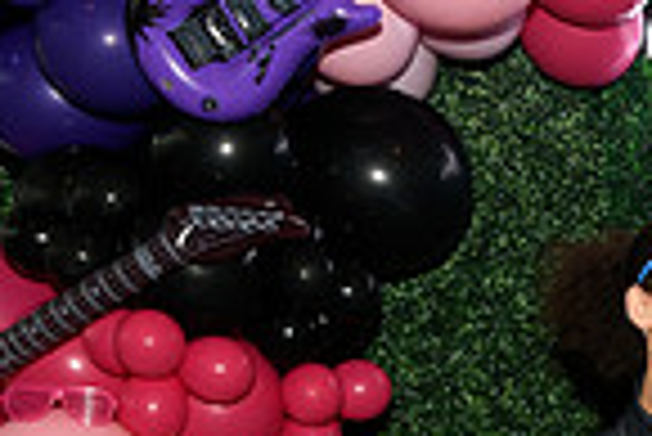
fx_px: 1740
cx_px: 1039
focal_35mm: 96
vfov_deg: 13.0
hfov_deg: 18.3
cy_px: 762
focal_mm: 24
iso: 500
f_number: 6.3
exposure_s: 1/60
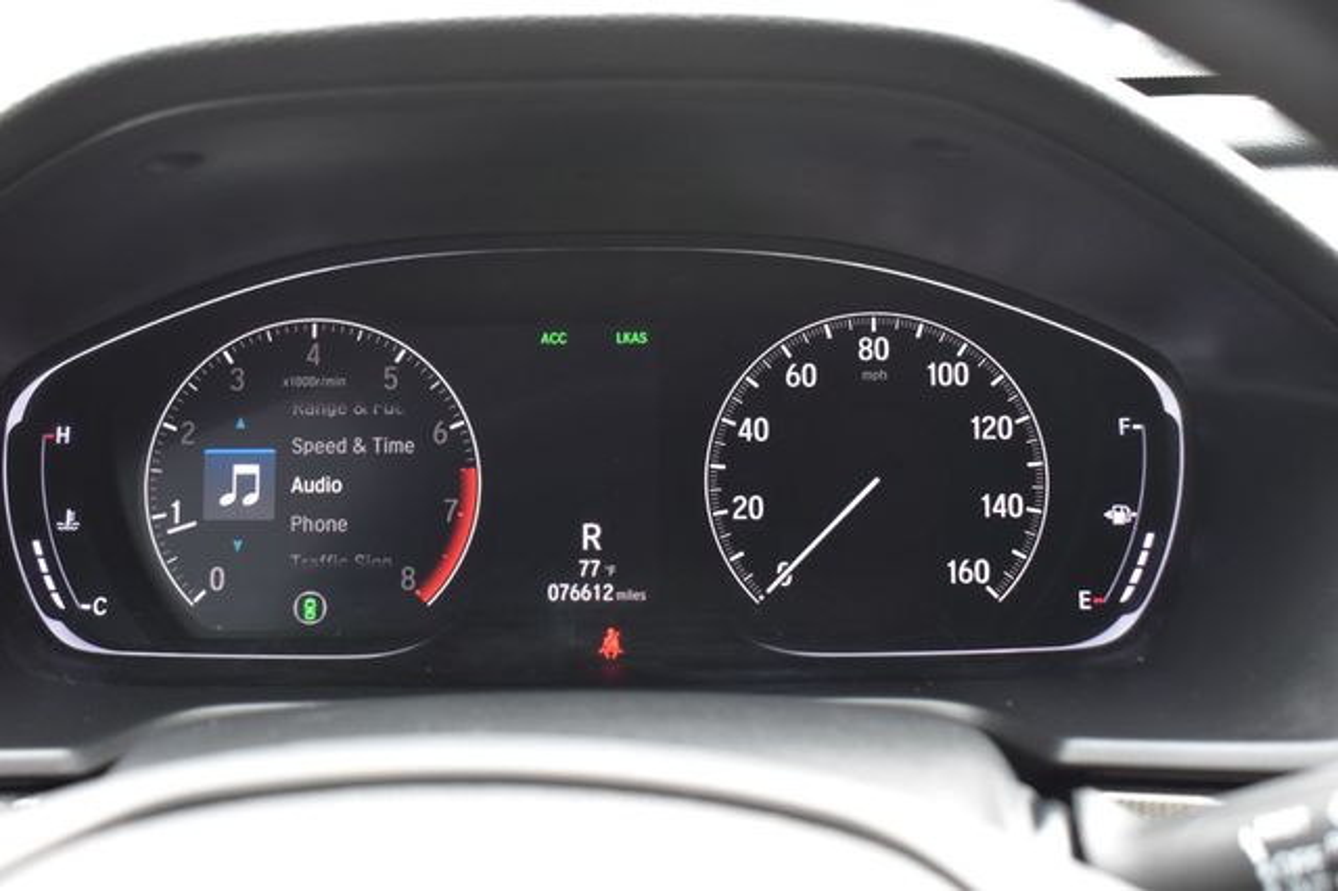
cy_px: 446
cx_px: 669
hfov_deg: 42.3
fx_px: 1727
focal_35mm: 46
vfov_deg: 28.9
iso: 400
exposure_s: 1/20
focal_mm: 31
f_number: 6.3
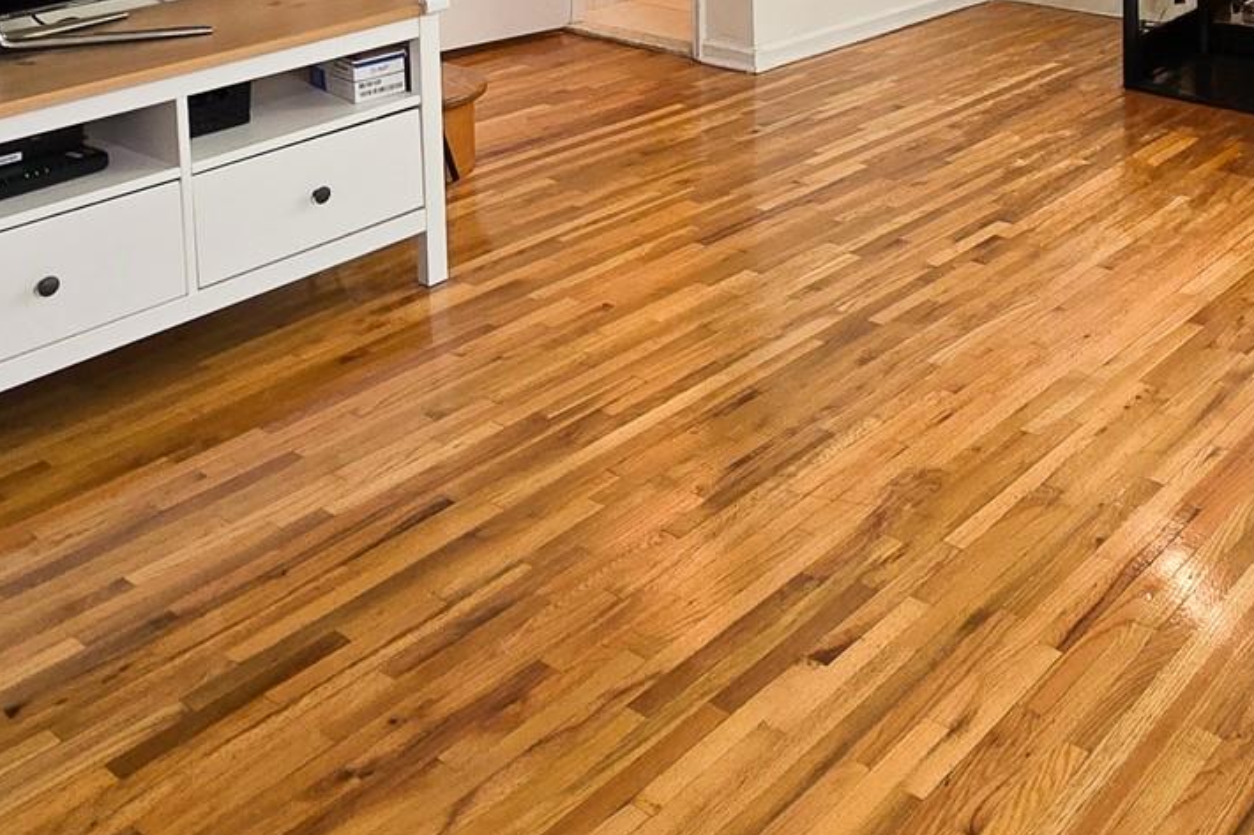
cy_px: -229
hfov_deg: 47.2
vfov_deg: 28.5
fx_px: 1358
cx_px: 984
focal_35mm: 39
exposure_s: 1/60
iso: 64
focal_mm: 2.2
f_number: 2.2
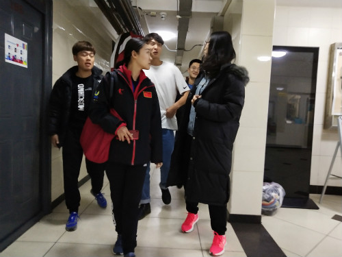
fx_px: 296
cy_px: 128
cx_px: 171
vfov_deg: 46.8
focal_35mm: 30
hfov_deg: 60.0
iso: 806
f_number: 1.8
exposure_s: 1/33.3
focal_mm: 3.95
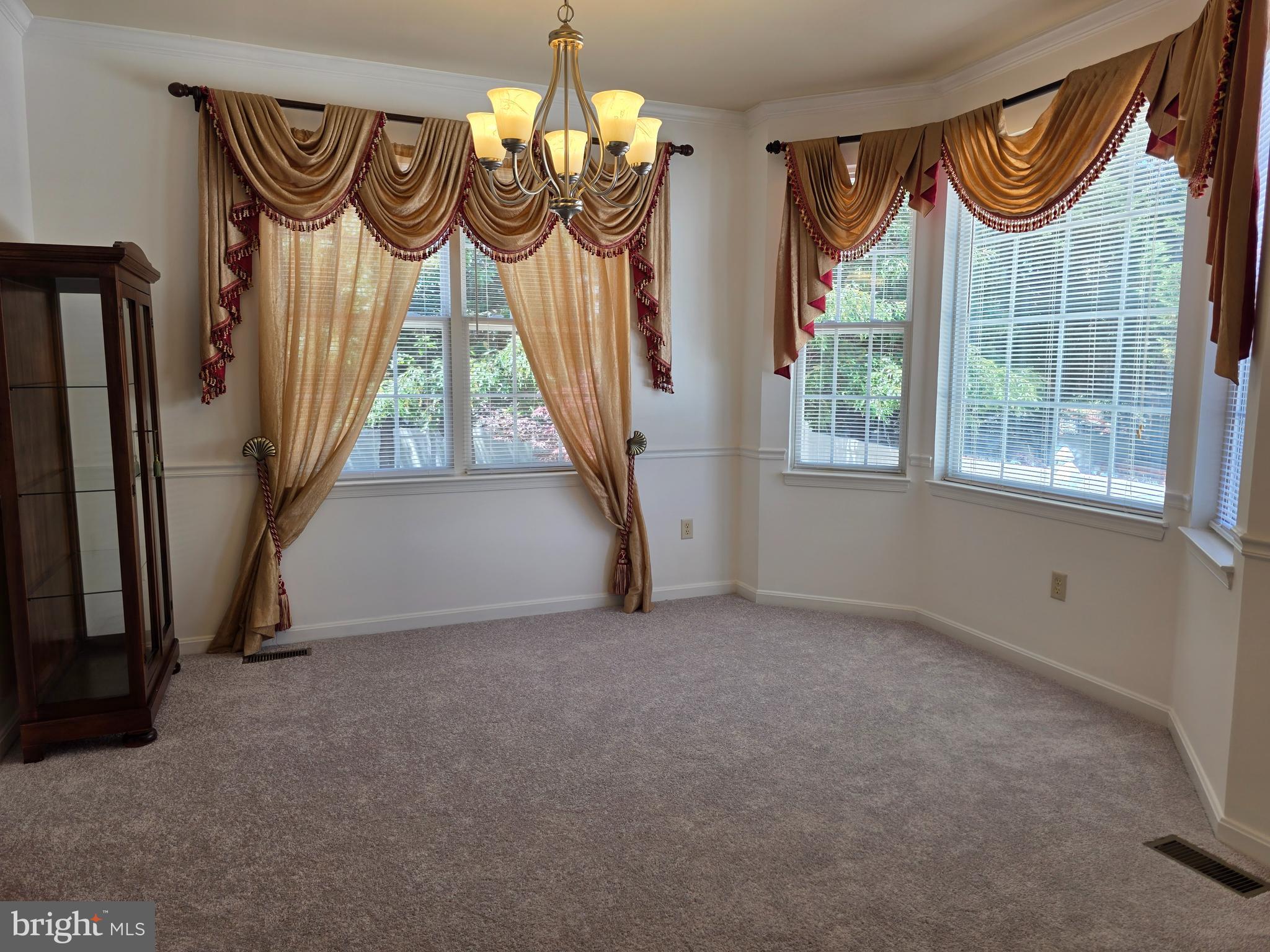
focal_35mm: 23
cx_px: 635
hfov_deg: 73.9
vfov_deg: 58.9
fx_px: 844
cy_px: 476
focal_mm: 6.3
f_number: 1.7
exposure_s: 1/120
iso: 32
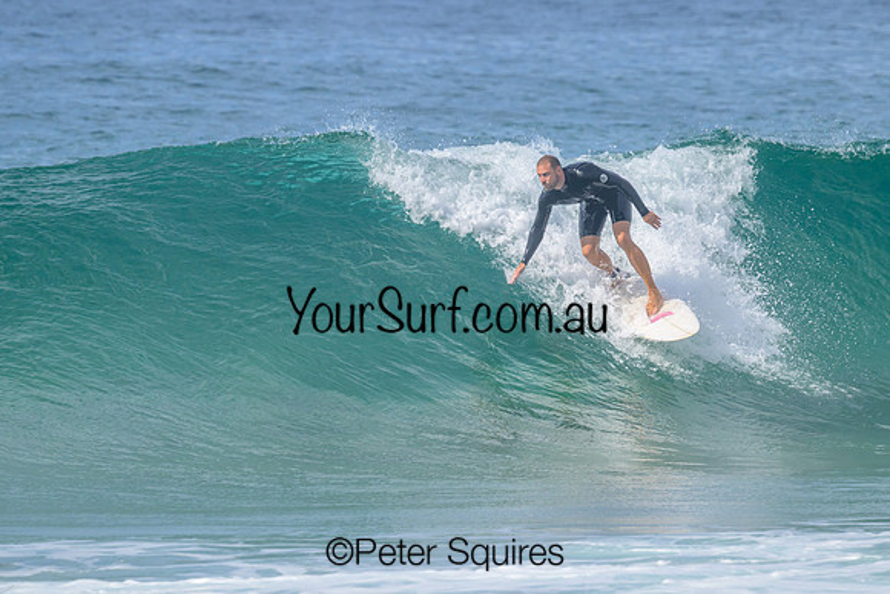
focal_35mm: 669
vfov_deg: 2.1
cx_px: 507
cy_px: 290
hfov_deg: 3.1
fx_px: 16551
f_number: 11
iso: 640
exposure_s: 1/2000
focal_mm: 550
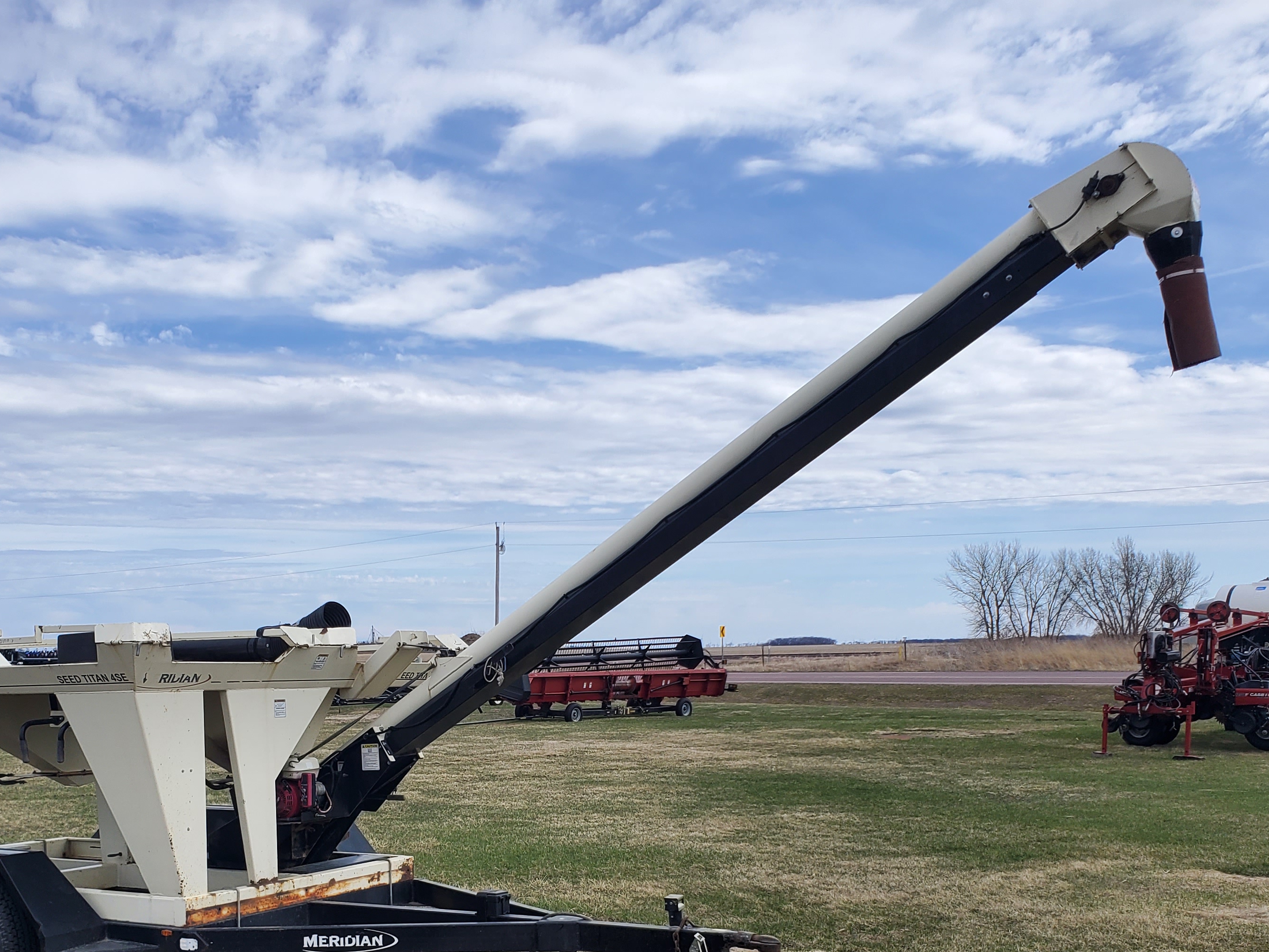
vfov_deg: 36.1
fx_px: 1430
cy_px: 691
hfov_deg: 47.4
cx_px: 462
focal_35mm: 39
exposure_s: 1/1798
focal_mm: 4.3
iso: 50
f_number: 2.4
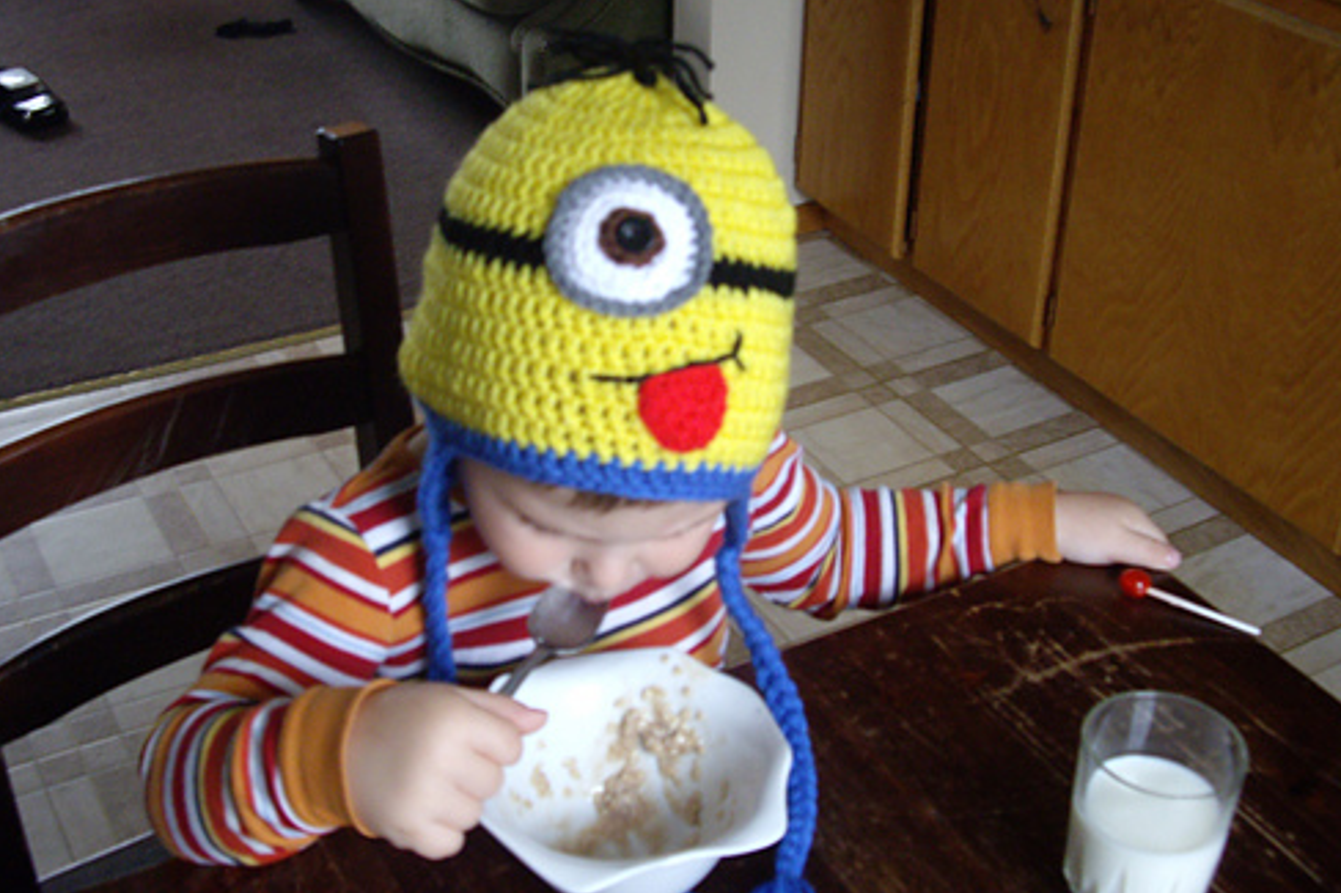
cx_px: 673
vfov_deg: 27.5
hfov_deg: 40.4
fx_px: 1825
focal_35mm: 49
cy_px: 405
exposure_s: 1/20
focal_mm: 9.6
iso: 400
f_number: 3.1
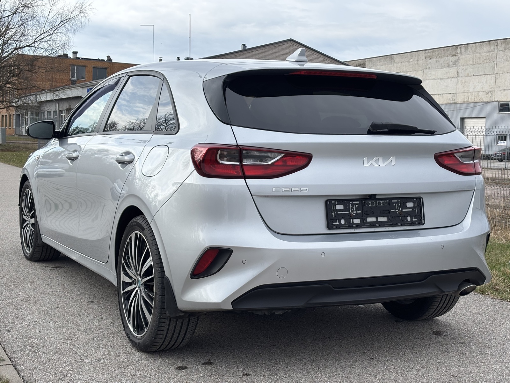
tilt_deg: -3.9
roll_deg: -2.0
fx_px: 766
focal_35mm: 52
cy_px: 192
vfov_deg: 28.0
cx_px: 255
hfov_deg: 36.8
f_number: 1.6
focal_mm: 5.96
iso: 32
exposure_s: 1/1592
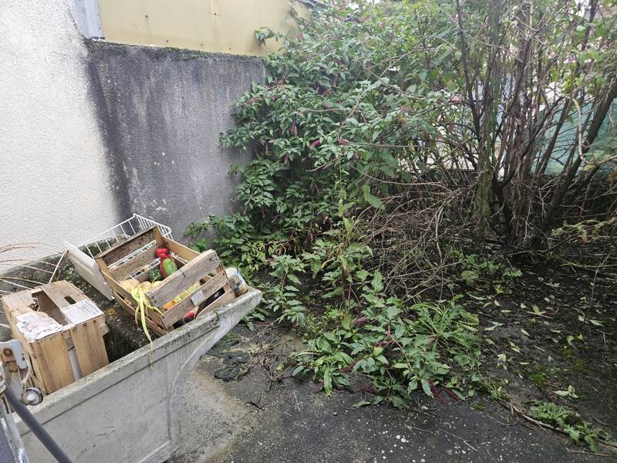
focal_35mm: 23
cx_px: 308
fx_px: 410
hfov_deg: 73.9
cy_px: 232
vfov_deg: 58.9
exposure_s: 1/180
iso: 64
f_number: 1.8
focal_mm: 5.4
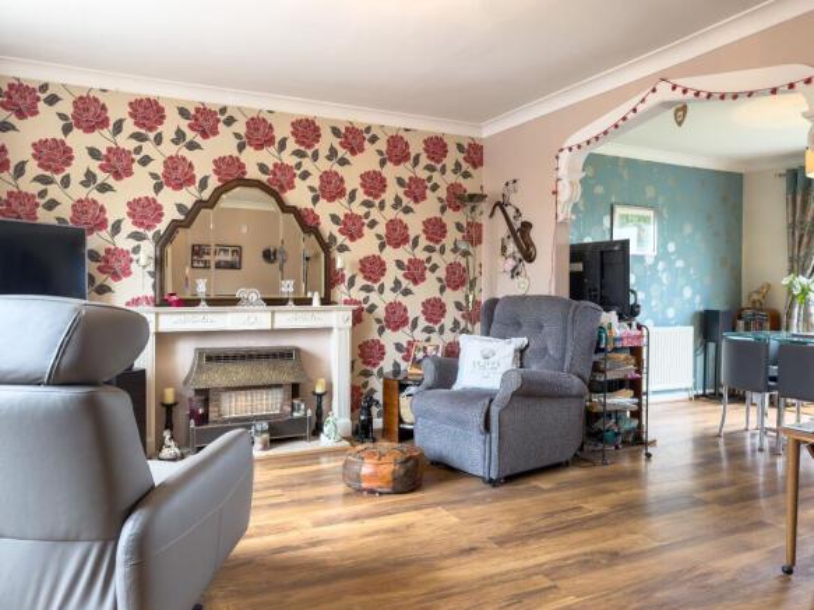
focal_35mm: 24
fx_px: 564
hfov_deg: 71.6
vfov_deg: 56.8
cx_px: 407
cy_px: 305
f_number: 1.8
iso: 125
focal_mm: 6.76
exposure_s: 1/50
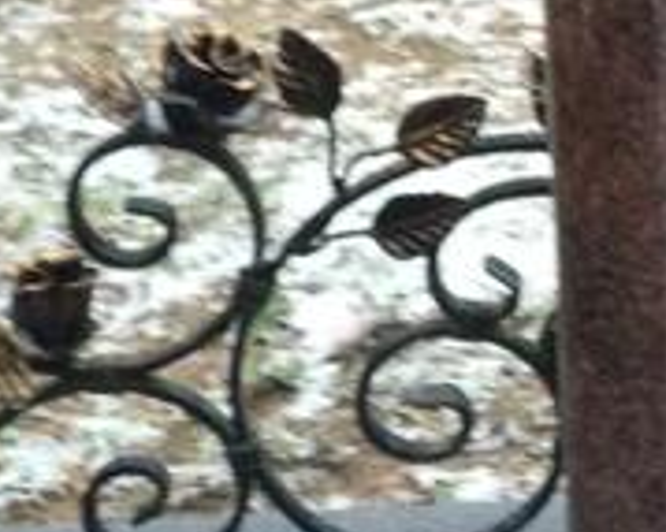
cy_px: -290
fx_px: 4472
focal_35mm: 227
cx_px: 1269
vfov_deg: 6.7
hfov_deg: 8.2
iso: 800
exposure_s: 1/40
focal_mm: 5.99
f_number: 2.6
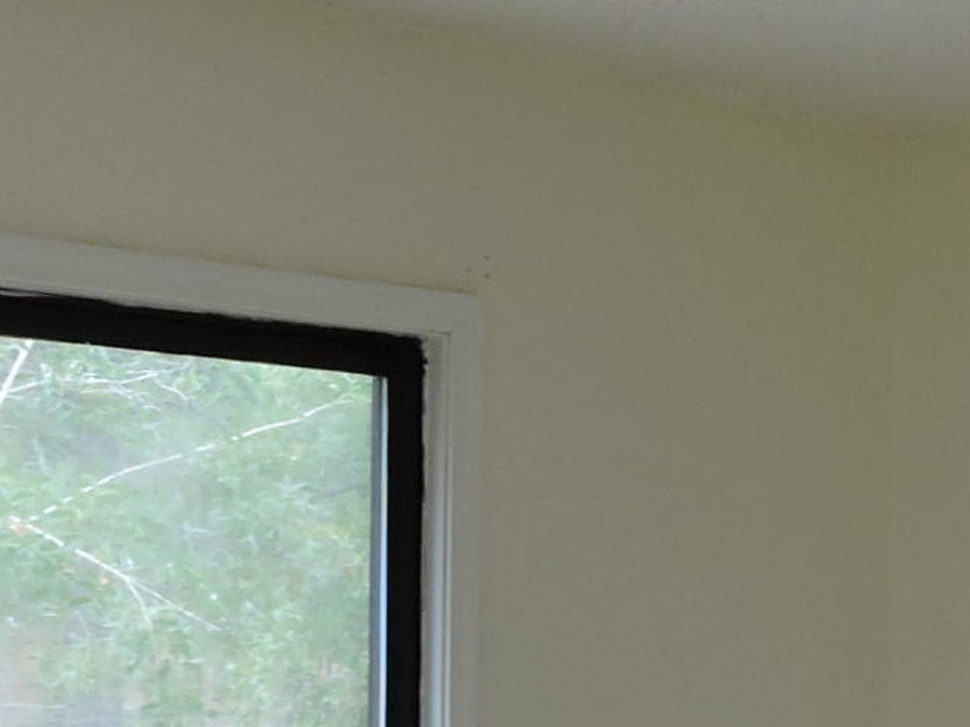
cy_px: 721
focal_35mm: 110
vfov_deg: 13.3
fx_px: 3082
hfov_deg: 16.8
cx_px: 1271
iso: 100
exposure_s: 1/30
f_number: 3.3
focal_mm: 4.3
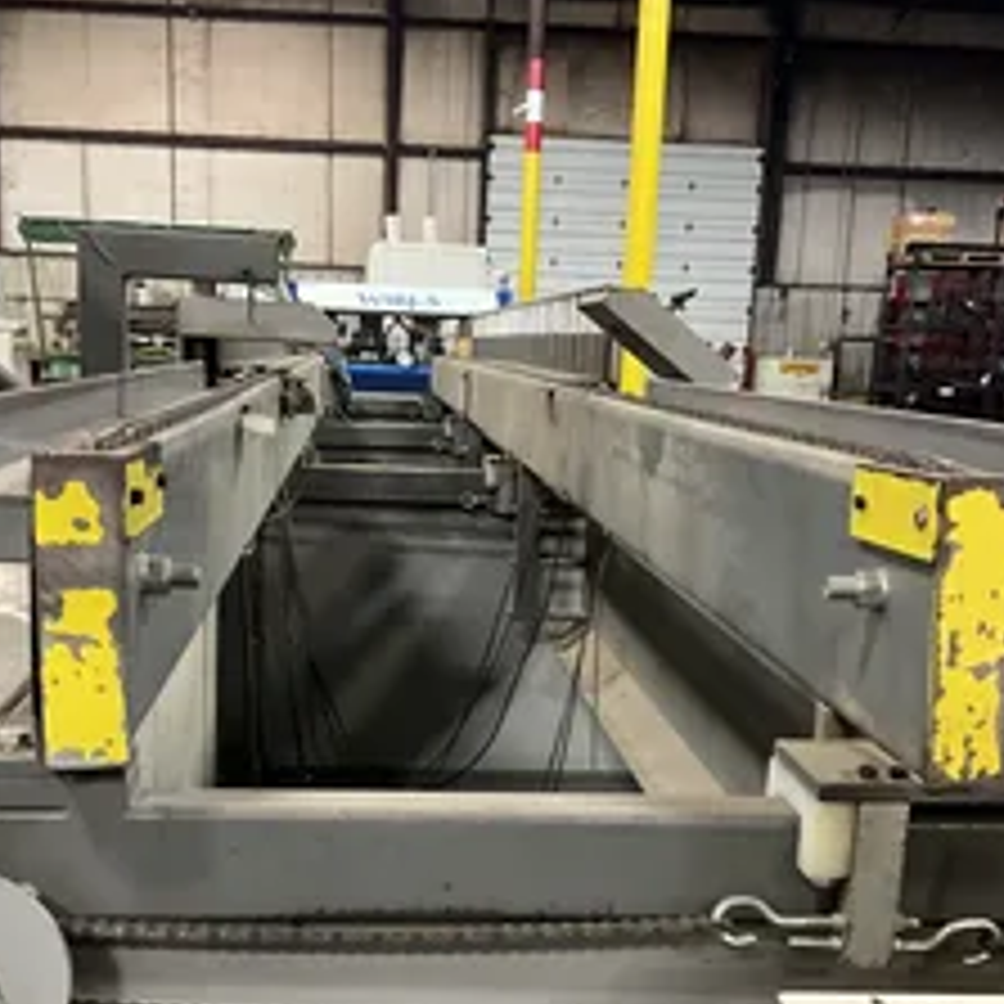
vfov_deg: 36.3
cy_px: 698
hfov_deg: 36.8
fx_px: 1509
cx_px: 486
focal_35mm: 46
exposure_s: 1/30
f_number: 1.8
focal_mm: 3
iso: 320
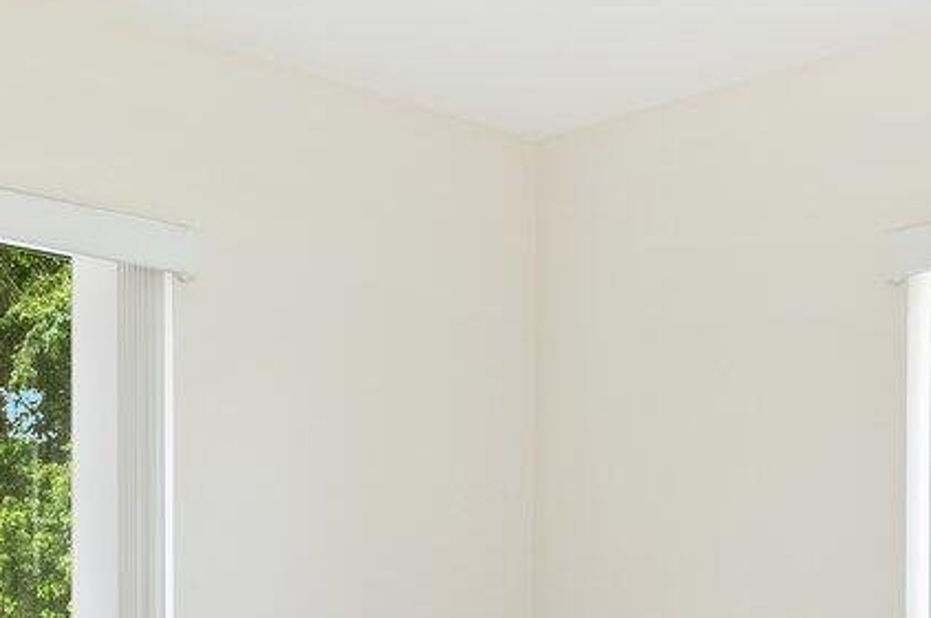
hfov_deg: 29.7
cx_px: 468
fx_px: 1756
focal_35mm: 68
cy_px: 768
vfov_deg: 18.7
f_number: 8
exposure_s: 1/15
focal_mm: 14
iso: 200
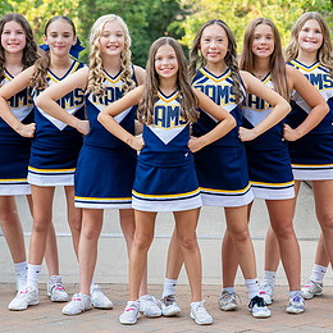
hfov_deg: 14.5
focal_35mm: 120
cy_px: 164
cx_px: 196
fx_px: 1306
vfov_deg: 14.5
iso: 320
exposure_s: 1/640
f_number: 2.5
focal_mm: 50
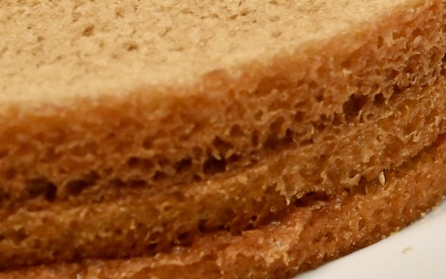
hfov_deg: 16.9
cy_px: 46
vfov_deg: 10.6
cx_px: 328
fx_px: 1496
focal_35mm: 123
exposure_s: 1/160
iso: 6400
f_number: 13
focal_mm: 60
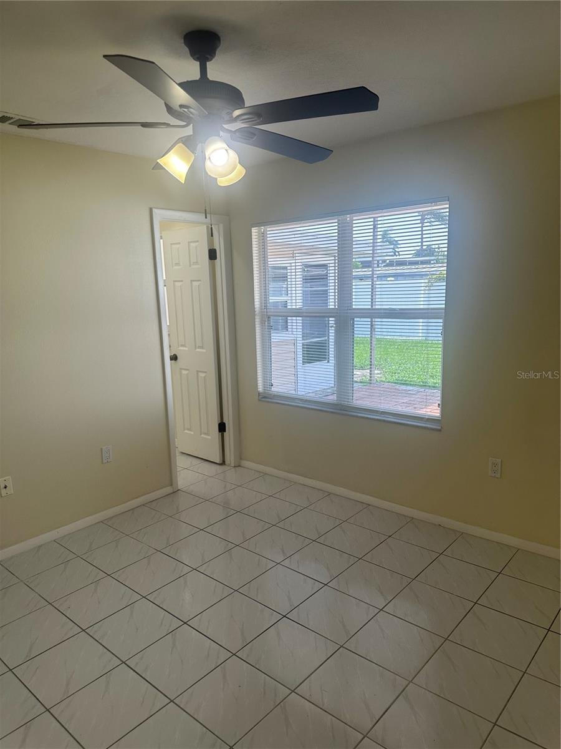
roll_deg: +0.9
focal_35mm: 24
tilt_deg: -10.6
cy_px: 374
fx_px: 519
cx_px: 280
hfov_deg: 56.8
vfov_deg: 71.6
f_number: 1.78
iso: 80
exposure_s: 1/364
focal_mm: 6.86
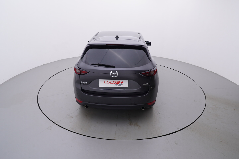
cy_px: 80
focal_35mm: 22
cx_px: 120
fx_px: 149
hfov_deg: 77.3
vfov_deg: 56.2
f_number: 5
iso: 200
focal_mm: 15
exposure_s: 1/80
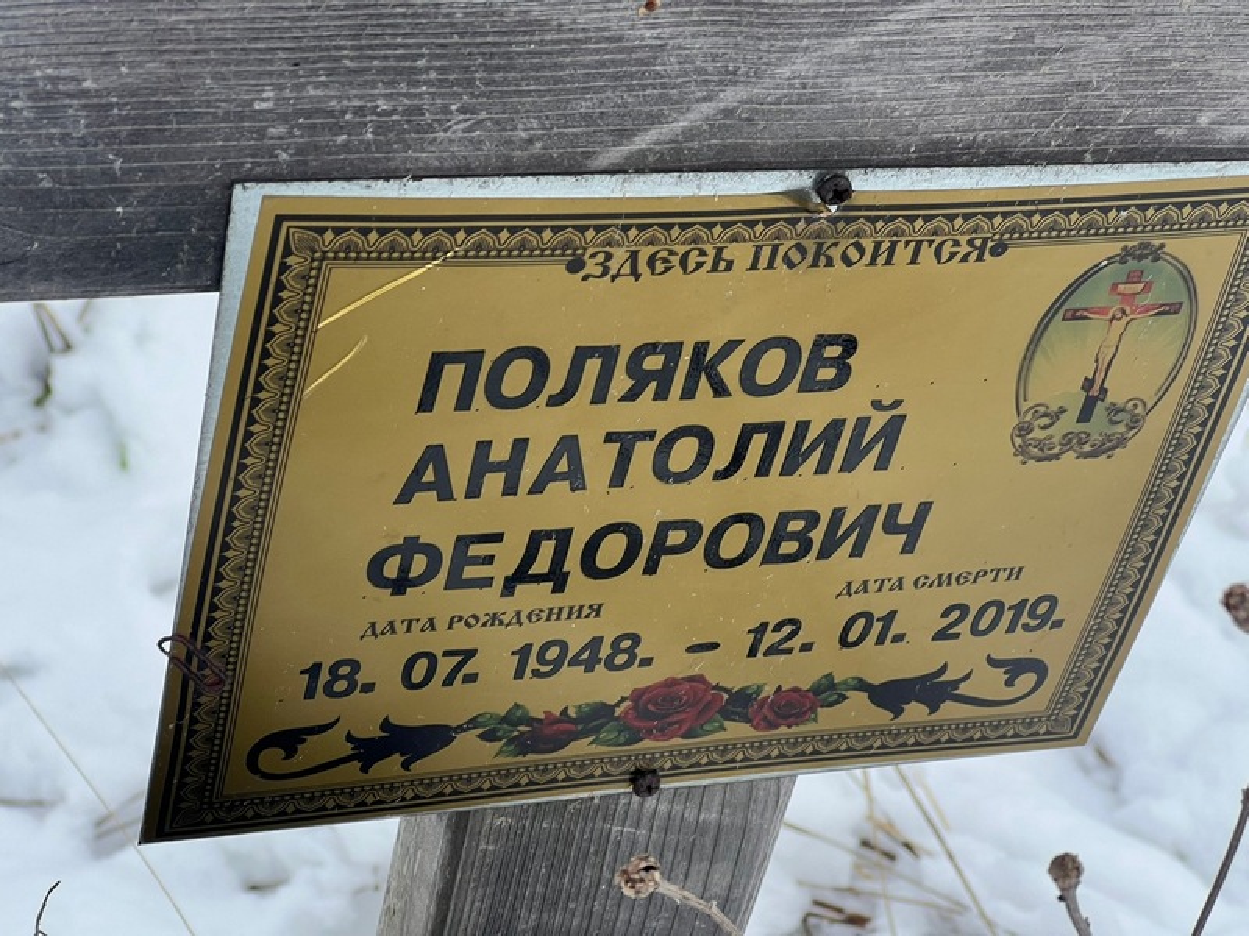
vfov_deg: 19.1
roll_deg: -14.9
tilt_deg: -37.8
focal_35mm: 77
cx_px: 624
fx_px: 2778
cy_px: 468
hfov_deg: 25.3
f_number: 2.8
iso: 50
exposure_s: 1/99
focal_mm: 9
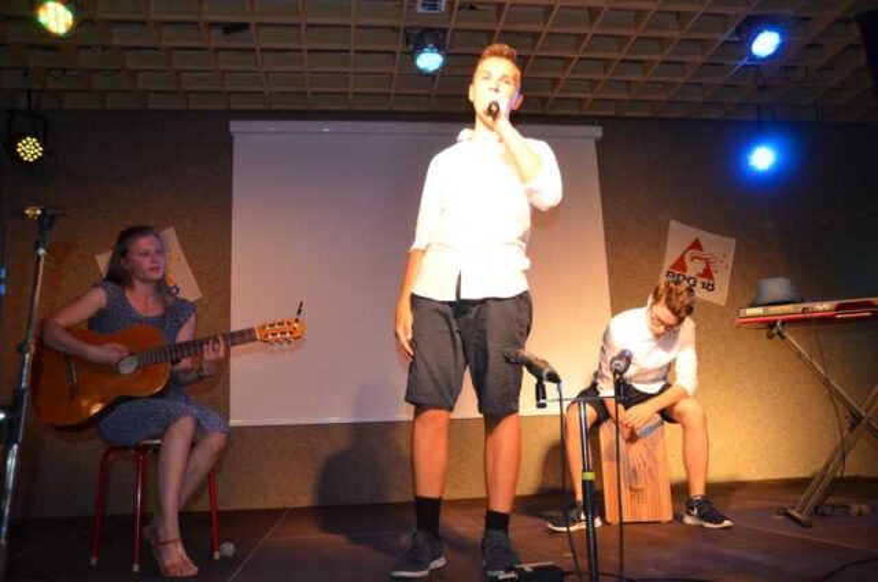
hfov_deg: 62.0
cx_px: 439
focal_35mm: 30
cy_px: 291
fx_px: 730
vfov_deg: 43.4
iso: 450
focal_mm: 20
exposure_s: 1/60
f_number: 3.5
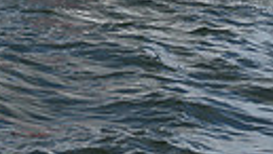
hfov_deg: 6.5
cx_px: 75
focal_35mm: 330
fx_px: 2392
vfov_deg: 3.6
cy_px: -411
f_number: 10
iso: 320
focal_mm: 70
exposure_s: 1/1000
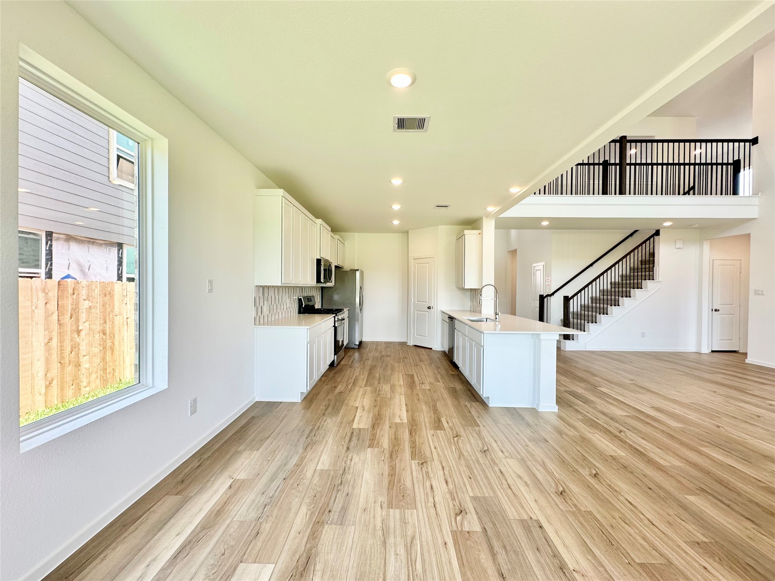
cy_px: 290
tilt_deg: -0.3
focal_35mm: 14
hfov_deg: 102.1
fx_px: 313
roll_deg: -0.3
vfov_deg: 85.7
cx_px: 388
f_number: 2.2
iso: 64
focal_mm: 2.22
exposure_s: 1/120
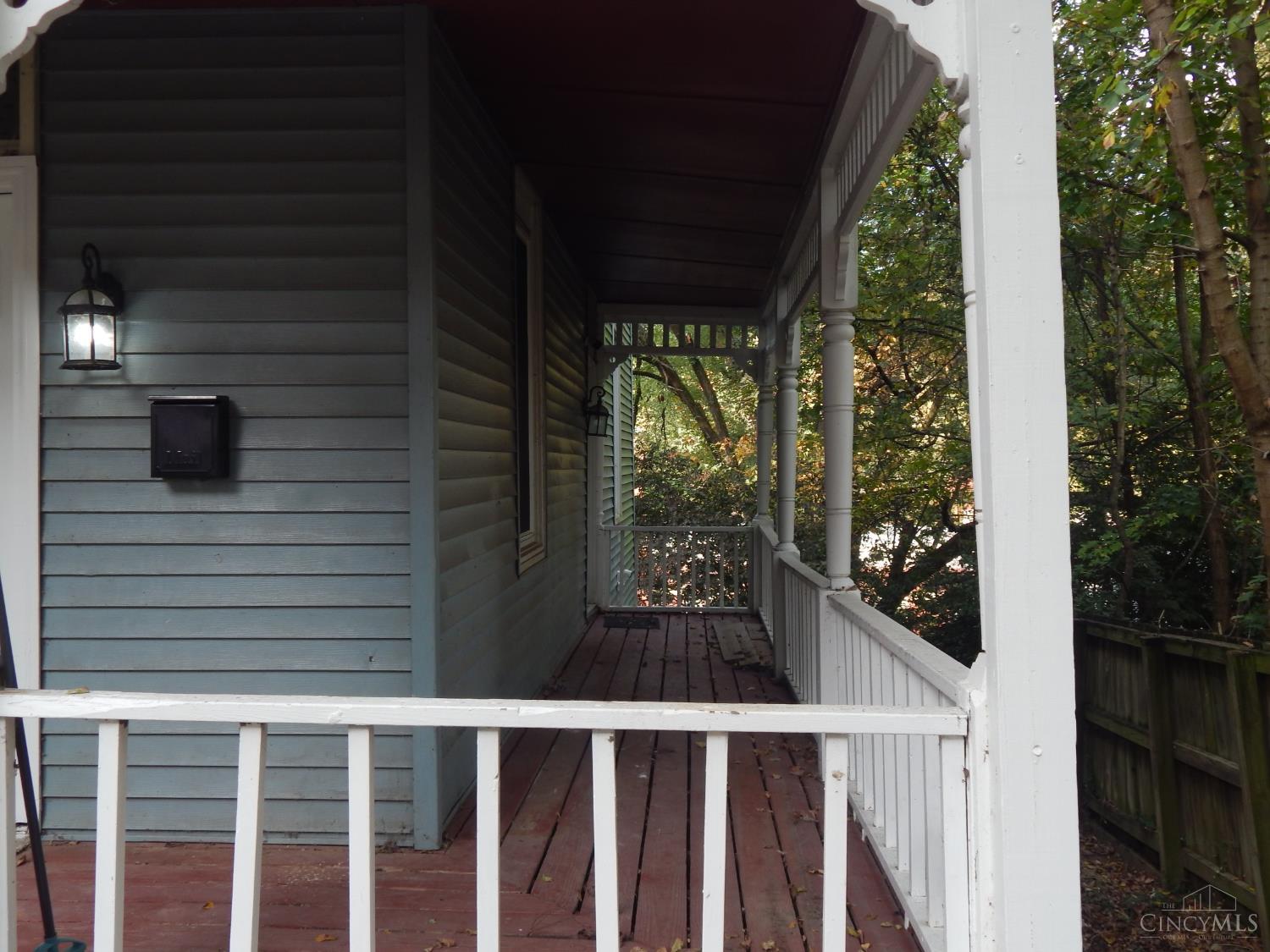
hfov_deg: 52.6
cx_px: 635
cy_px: 476
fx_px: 1284
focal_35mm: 35
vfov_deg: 40.7
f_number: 3.3
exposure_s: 1/100
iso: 125
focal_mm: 6.1
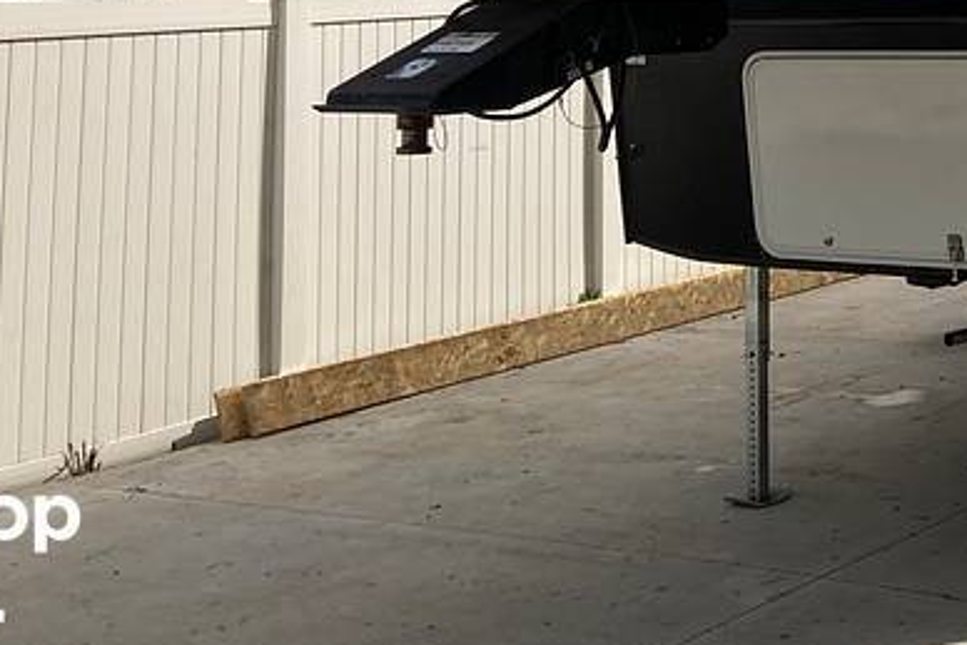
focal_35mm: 75
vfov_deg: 16.9
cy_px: -257
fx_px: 2015
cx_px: 1129
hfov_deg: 24.7
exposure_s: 1/2857
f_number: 1.8
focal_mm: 3.99
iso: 25
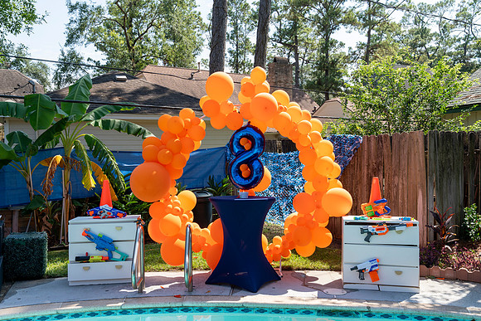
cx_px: 240
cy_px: 160
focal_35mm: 32
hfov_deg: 58.7
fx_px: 428
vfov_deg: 41.1
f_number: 9
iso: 160
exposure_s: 1/200
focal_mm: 32
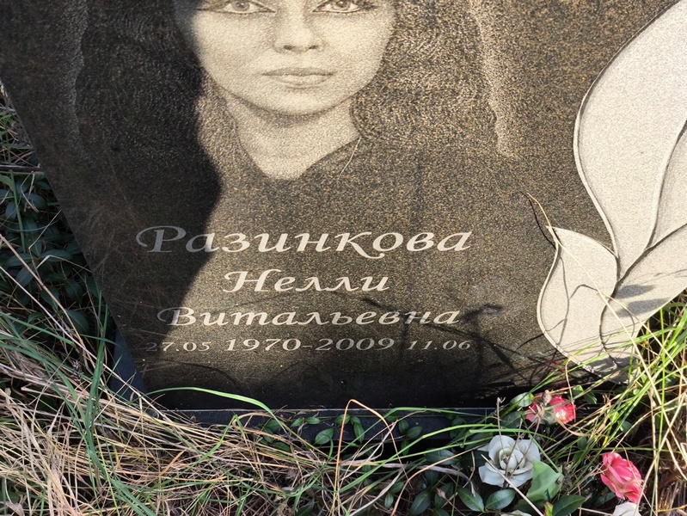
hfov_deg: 38.2
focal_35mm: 50
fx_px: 993
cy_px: 258
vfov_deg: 29.1
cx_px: 344
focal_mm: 4.71
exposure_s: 1/295
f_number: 1.7
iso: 50
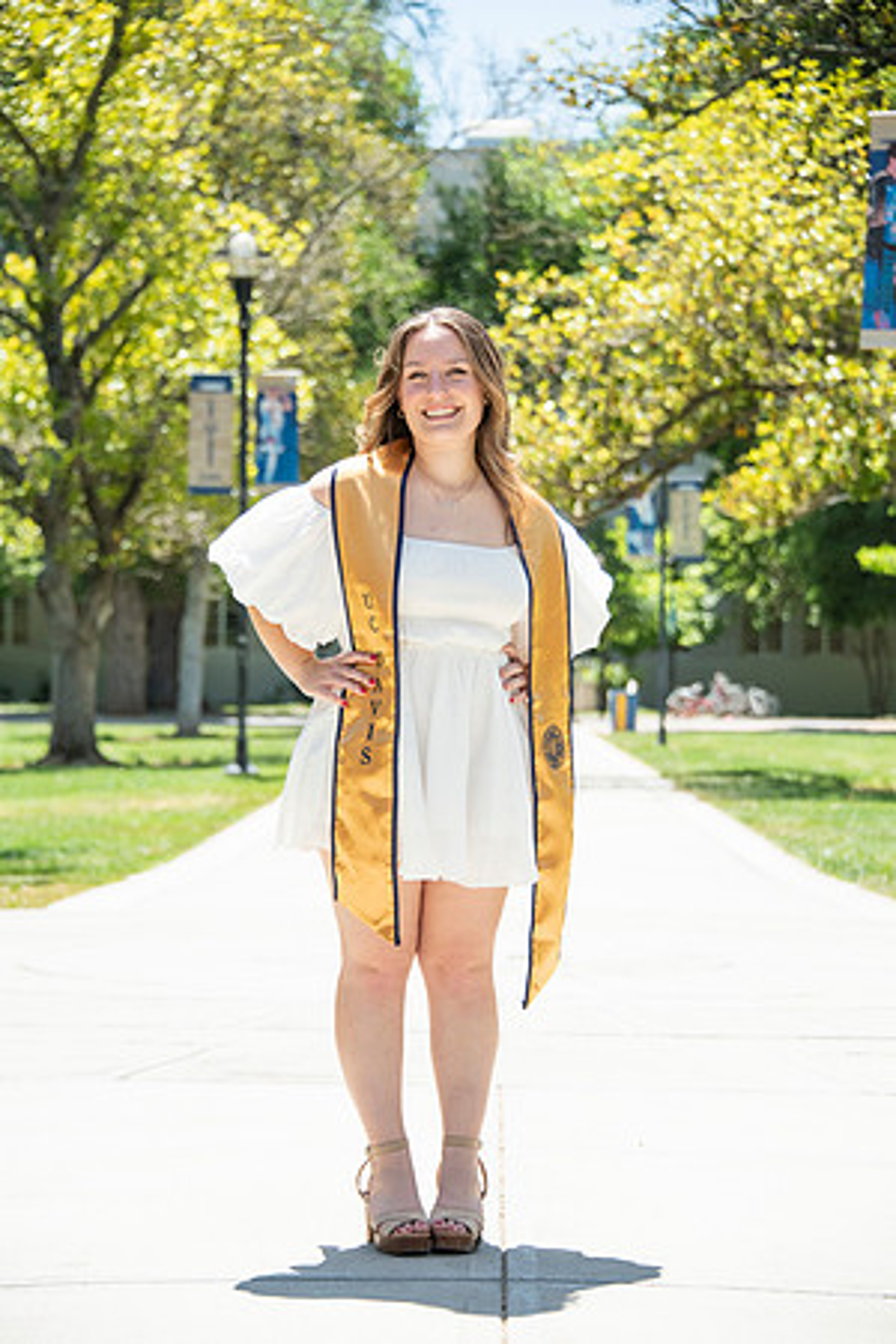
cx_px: 448
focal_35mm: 105
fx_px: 3920
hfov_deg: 13.0
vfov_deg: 19.5
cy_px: 672
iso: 500
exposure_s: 1/1600
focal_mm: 105
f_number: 5.6
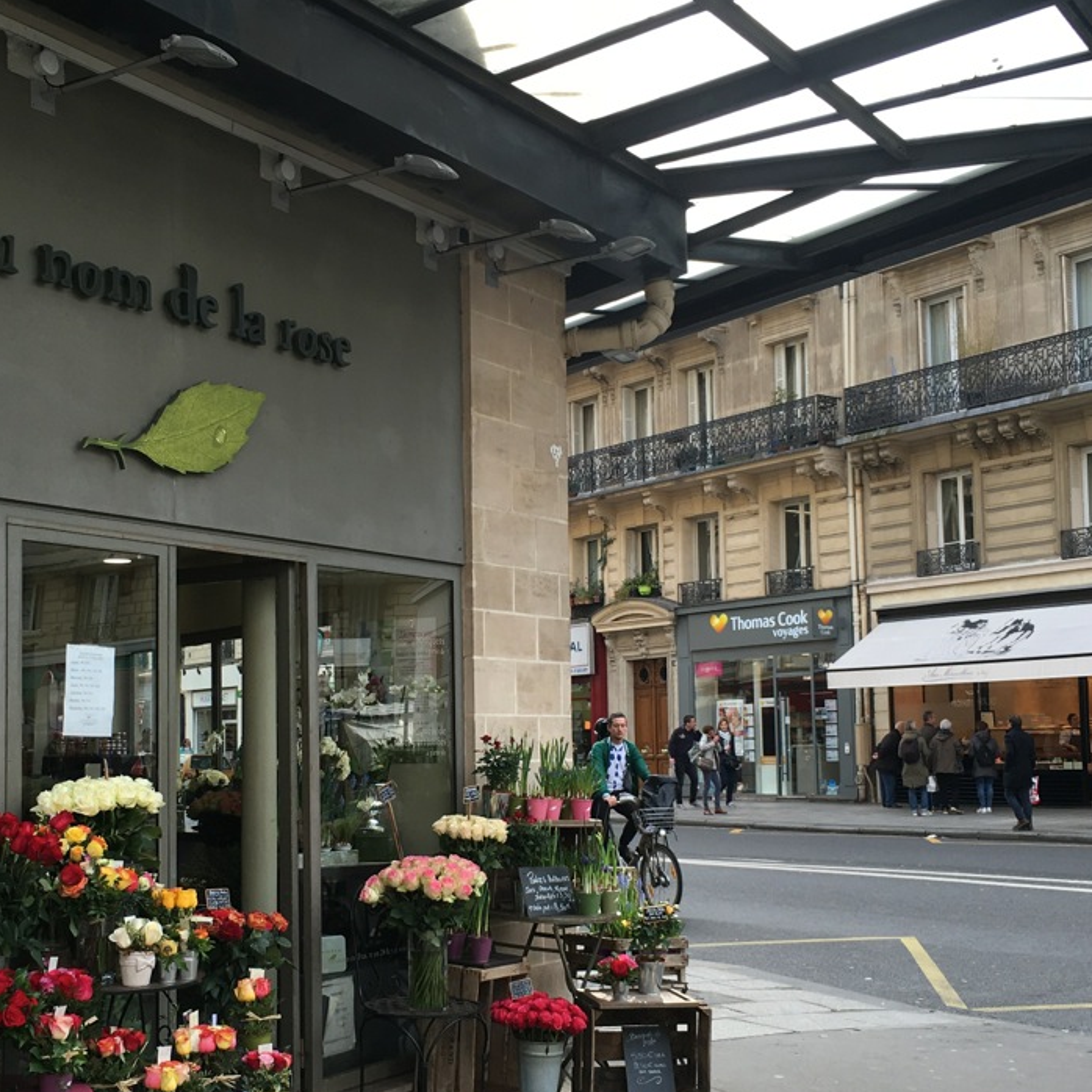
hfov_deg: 36.0
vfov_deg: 36.0
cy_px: 613
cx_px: 466
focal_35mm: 47
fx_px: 1677
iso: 25
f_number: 2.2
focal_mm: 4.15
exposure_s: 1/242
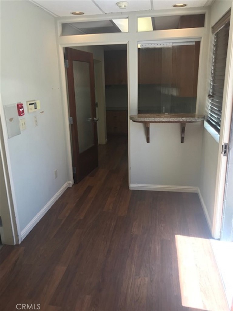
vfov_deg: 63.4
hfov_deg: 49.8
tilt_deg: -15.2
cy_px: 156
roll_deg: +1.4
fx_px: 251
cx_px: 116
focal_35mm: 28
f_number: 1.8
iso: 32
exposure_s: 1/120
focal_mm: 3.99
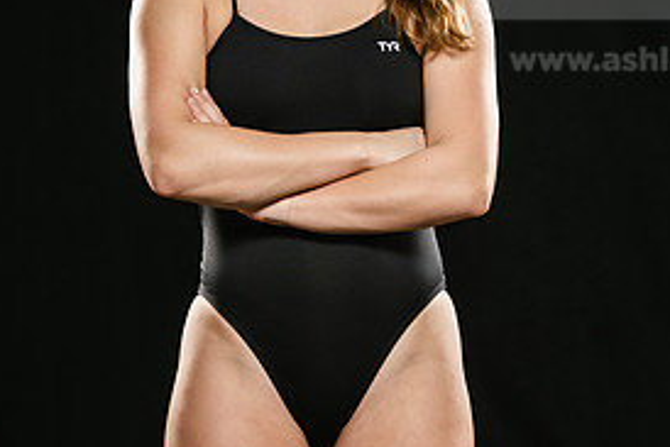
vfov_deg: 5.9
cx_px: 399
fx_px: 4338
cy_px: 111
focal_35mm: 233
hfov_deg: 8.8
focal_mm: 110
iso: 400
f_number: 5.6
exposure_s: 1/200
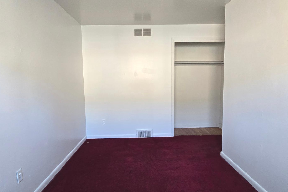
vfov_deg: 61.9
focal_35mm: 20
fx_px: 160
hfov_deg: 84.0
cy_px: 100
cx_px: 144
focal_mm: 2.2
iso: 320
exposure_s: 1/60
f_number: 2.2
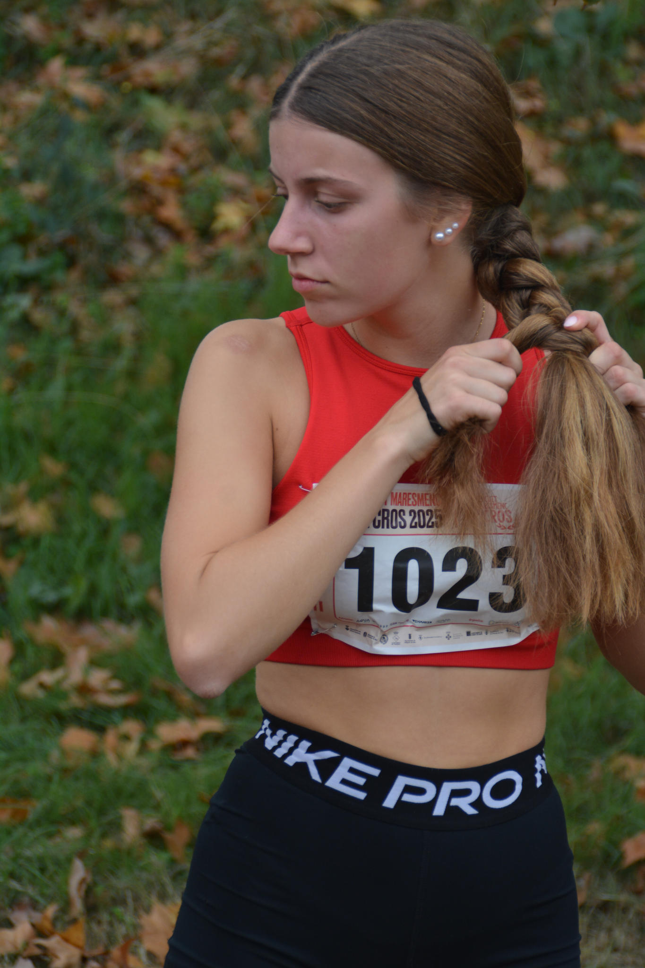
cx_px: 322
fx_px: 3830
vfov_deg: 14.4
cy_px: 484
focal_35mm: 142
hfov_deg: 9.6
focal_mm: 95
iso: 400
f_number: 5.6
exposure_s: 1/400
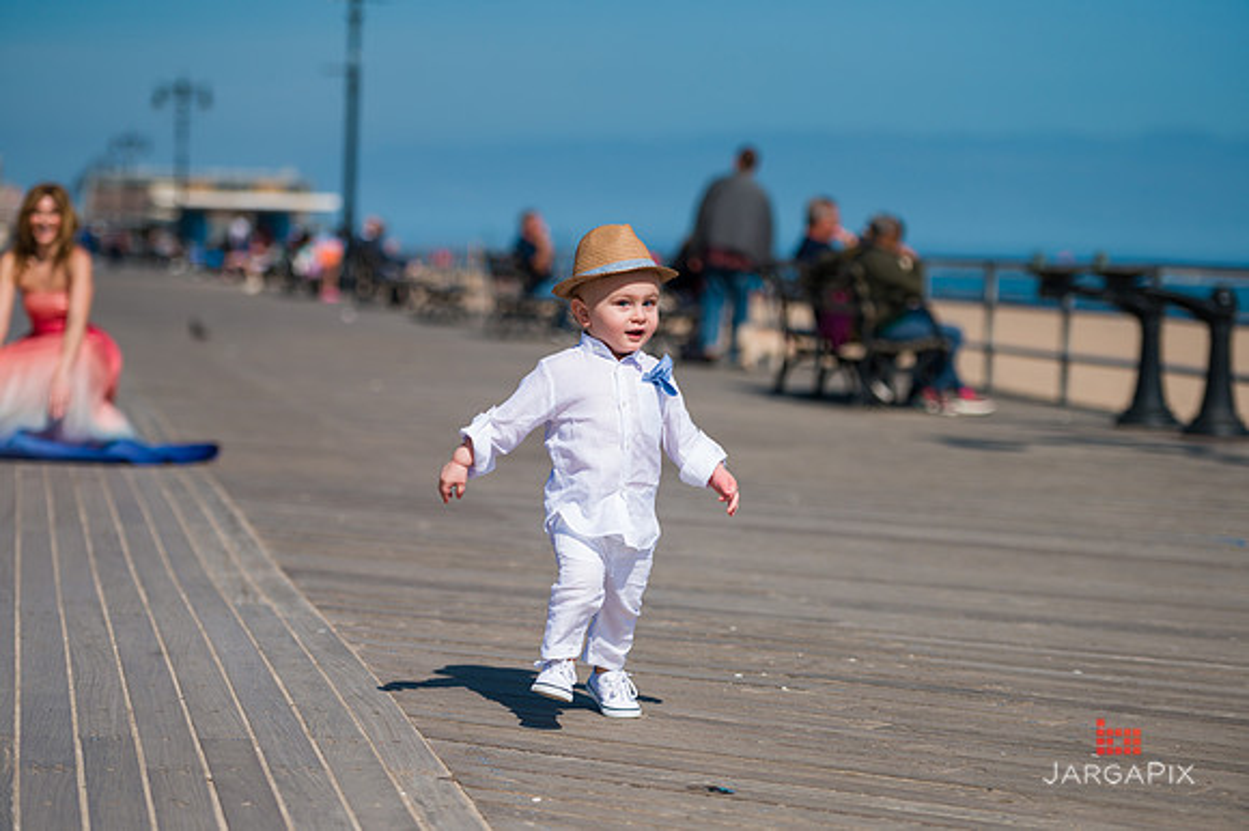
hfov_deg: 18.6
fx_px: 3814
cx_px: 624
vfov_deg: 12.4
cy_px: 416
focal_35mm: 110
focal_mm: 110
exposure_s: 1/8000
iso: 200
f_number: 3.2
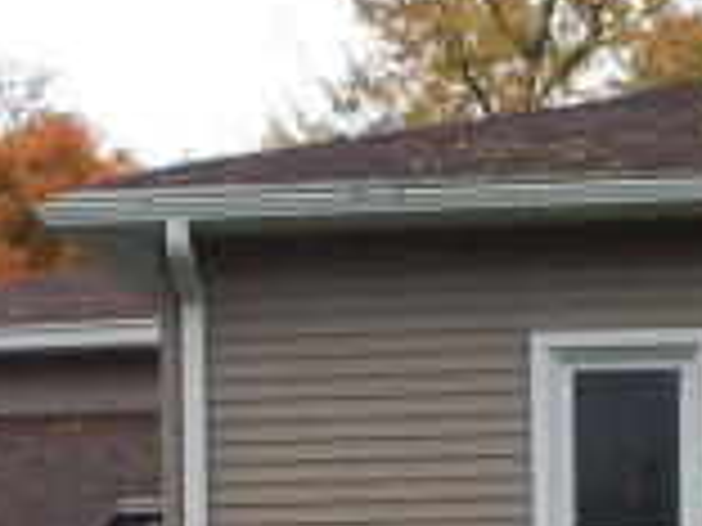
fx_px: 2920
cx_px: 333
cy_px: 832
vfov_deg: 9.9
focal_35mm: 144
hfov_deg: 13.7
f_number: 3
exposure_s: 1/400
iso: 125
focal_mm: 4
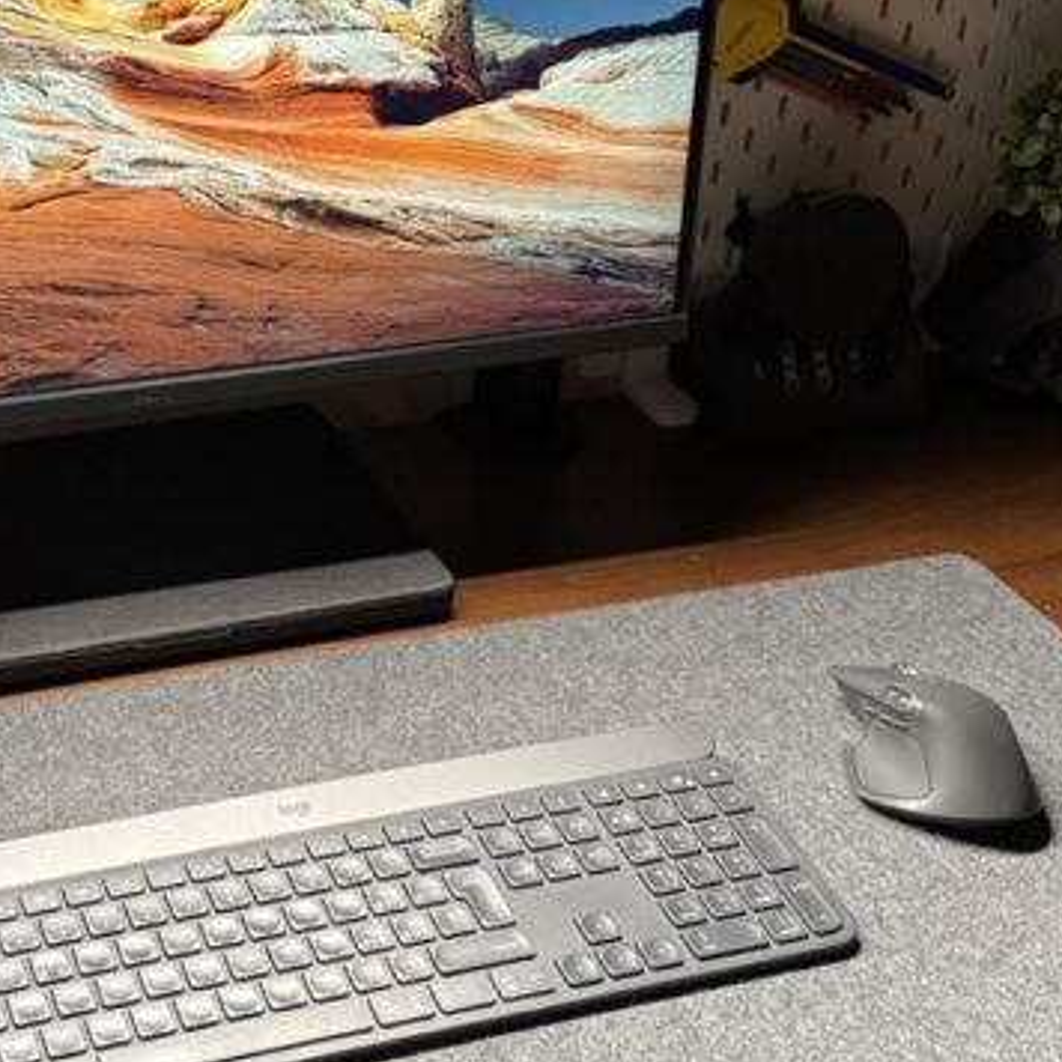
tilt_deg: -26.2
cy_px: 331
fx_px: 2117
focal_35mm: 61
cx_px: 131
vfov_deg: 27.9
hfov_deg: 27.3
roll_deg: +0.5
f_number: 1.78
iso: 400
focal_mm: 6.76
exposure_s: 1/60
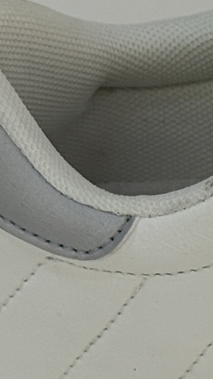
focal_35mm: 287
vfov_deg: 7.5
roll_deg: +3.7
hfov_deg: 4.2
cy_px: 265
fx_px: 2884
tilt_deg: -38.5
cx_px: 503
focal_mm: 6.76
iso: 64
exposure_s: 1/242
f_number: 1.78
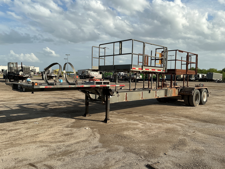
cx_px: 112
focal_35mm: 29
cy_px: 84
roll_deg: -0.7
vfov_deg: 48.2
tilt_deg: -3.1
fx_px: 188
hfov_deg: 61.7
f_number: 1.8
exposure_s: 1/1984
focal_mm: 3
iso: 25
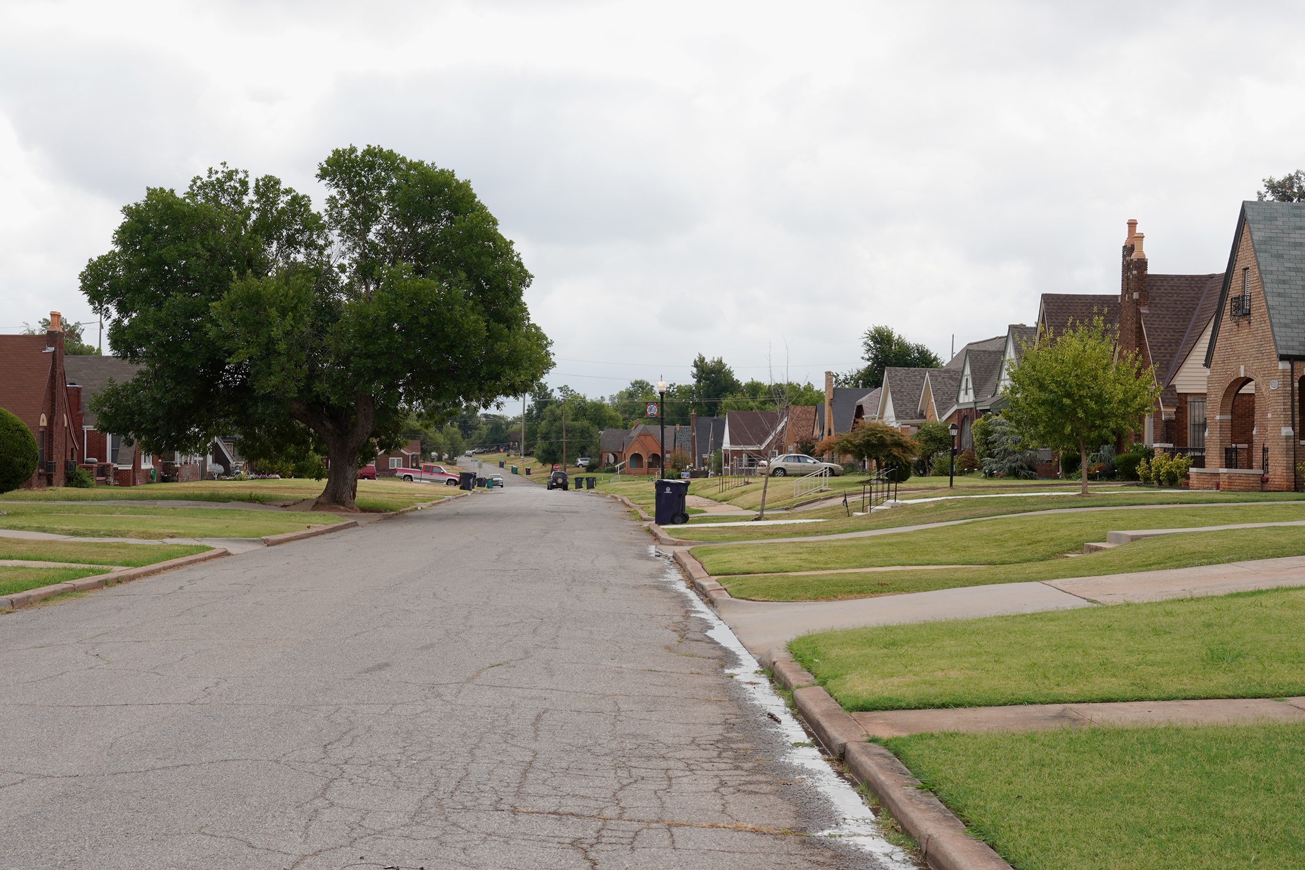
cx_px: 652
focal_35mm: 37
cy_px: 435
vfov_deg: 36.0
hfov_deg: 51.9
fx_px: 1341
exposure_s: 1/100
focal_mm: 37
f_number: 11
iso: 100
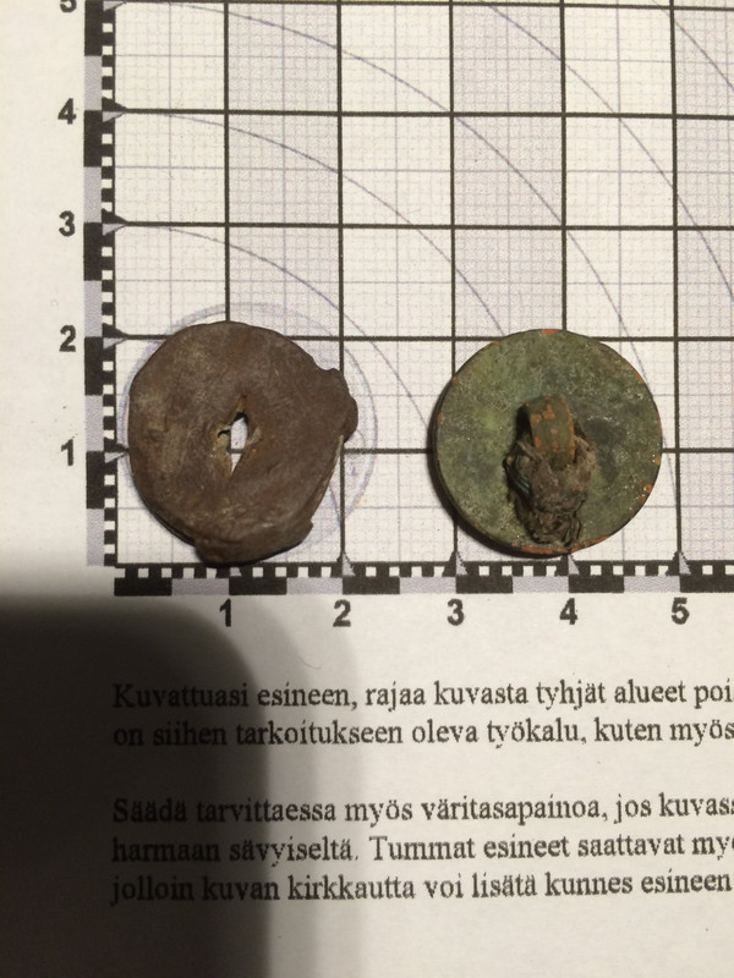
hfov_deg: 48.2
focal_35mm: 29
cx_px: 367
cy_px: 489
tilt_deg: -88.7
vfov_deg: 61.7
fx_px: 820
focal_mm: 4.15
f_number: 2.2
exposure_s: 1/30
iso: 80
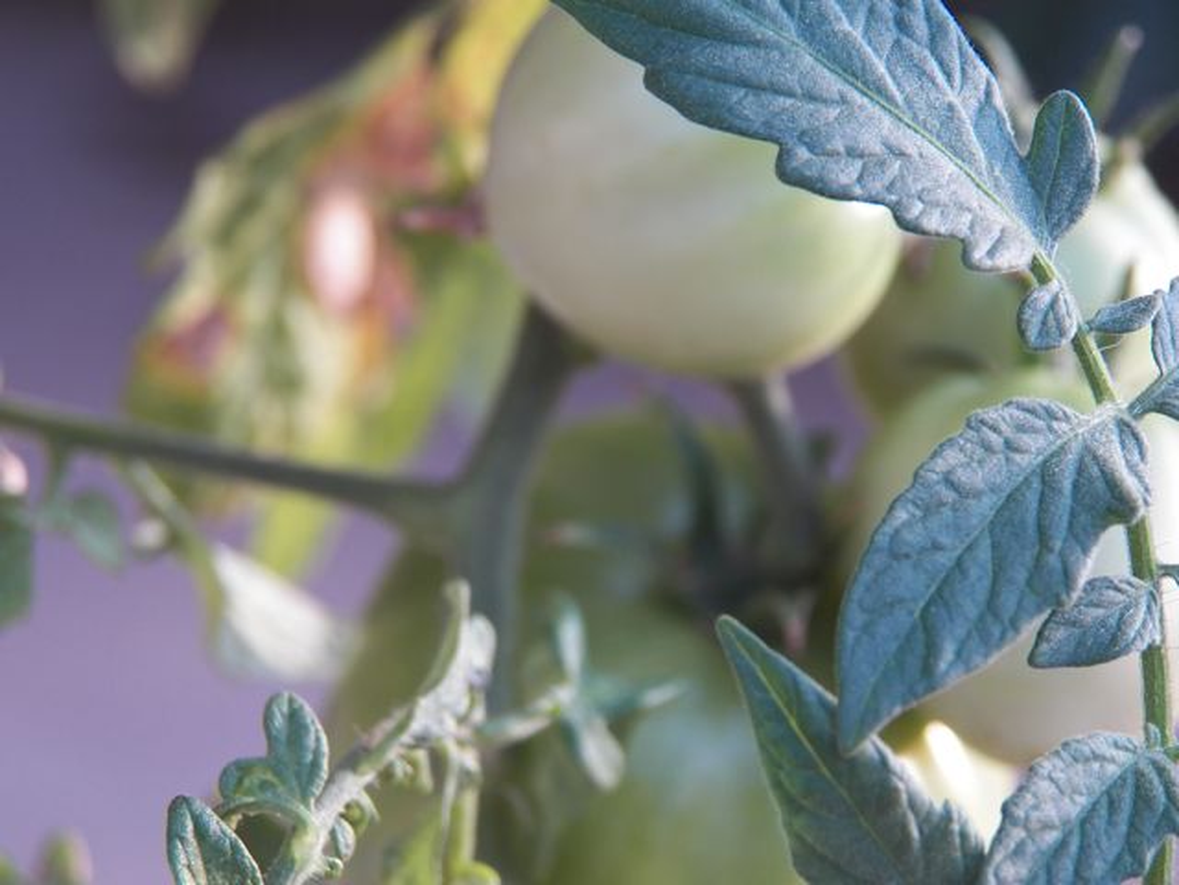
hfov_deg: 12.1
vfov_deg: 9.1
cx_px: 590
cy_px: 442
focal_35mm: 163
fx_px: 5552
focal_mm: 29.2
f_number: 4
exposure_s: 1/80
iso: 125
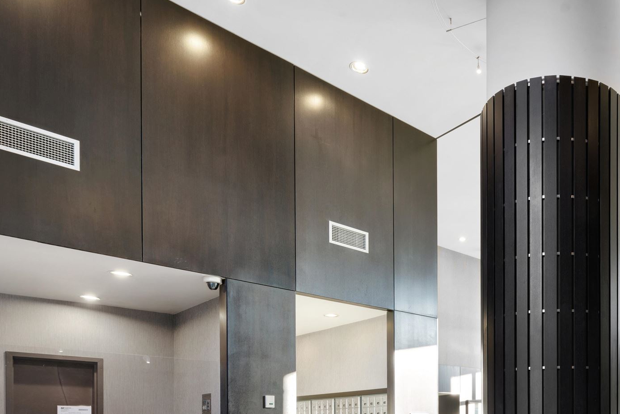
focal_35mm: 31
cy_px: 434
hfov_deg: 53.8
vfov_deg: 37.0
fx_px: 534
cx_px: 540
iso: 100
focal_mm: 14
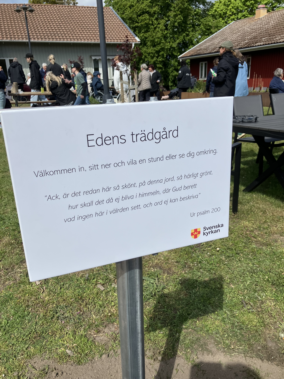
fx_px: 306
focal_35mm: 28
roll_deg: +2.2
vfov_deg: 63.4
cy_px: 190
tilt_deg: -19.8
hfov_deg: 49.7
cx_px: 142
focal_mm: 3.99
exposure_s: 1/3247
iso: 32
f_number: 1.8
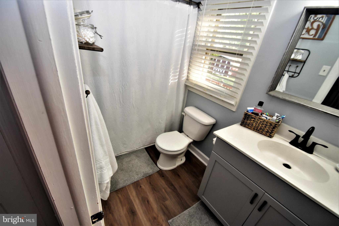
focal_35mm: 15
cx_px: 170
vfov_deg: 77.3
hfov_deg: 100.4
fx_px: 141
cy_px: 113
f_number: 5
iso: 800
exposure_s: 1/100
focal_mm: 10
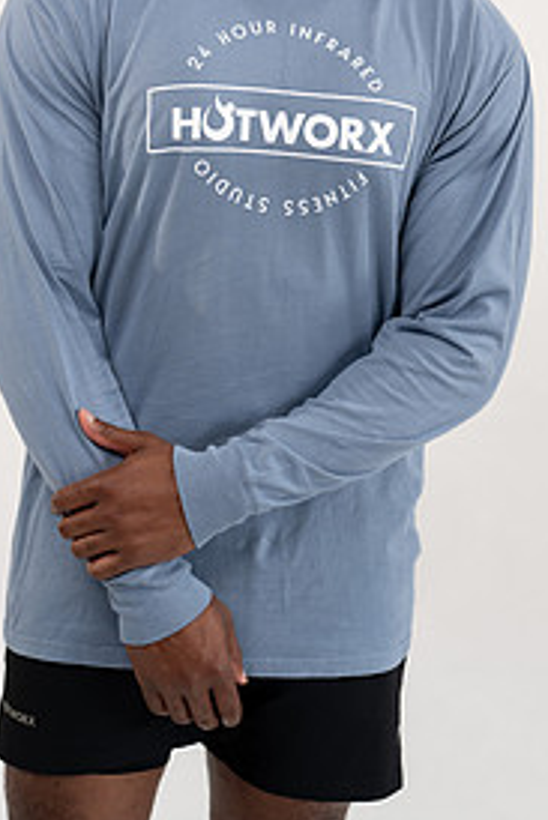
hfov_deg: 16.7
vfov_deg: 24.4
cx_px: 237
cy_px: 162
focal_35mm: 82
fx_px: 1870
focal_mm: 50
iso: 200
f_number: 4
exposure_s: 1/160
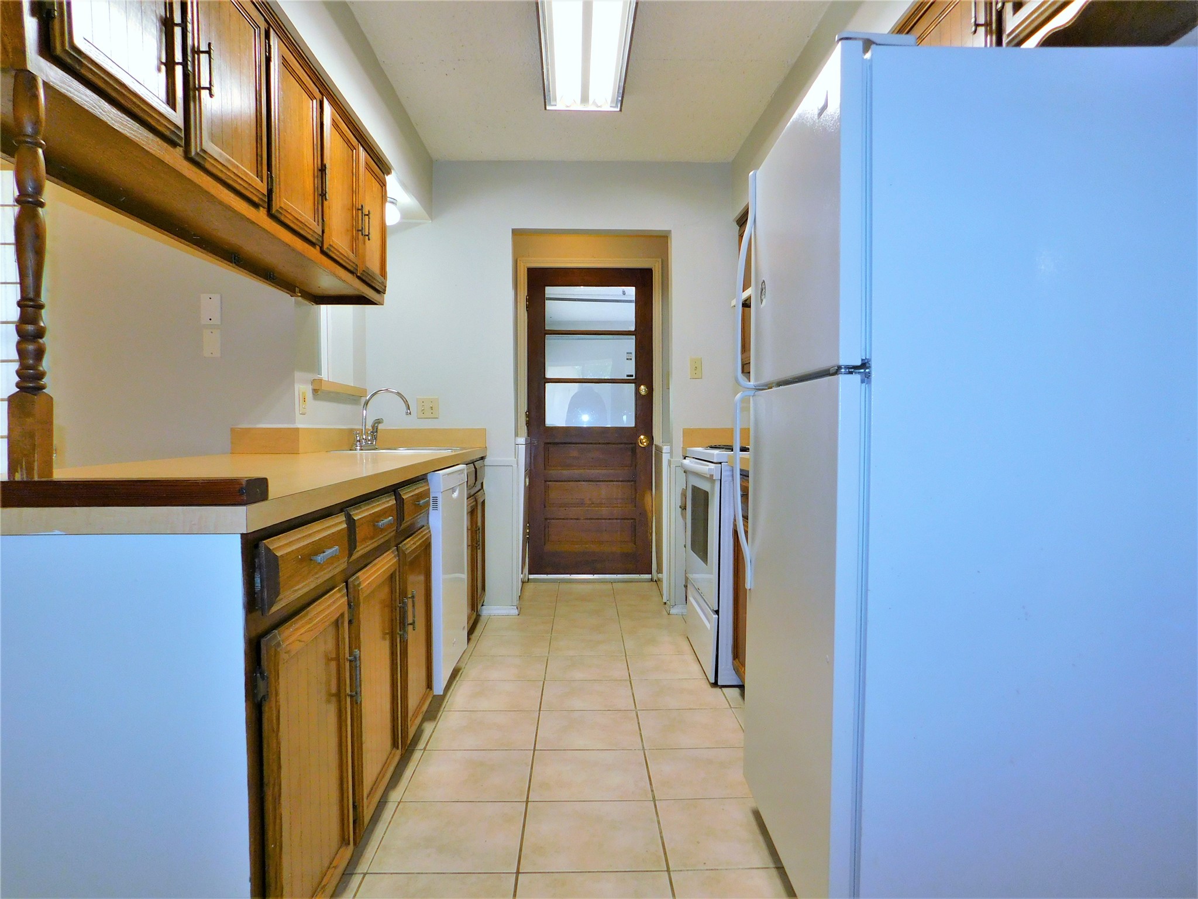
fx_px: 796
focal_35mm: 23
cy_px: 450
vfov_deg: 58.9
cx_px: 599
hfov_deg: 73.9
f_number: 3
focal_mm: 4
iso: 200
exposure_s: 1/30
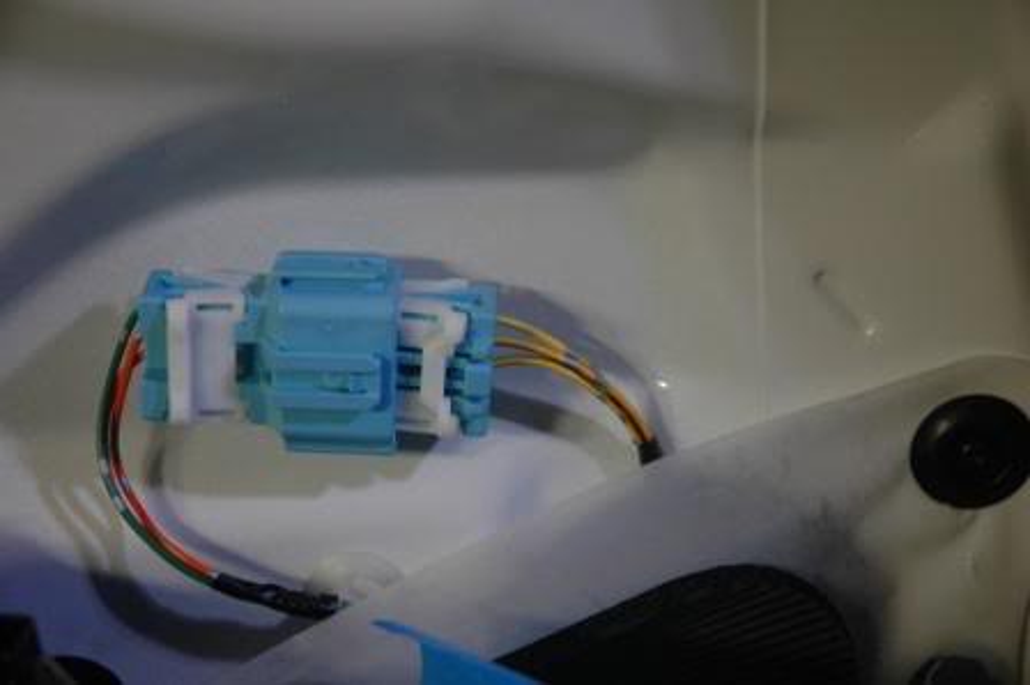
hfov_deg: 19.5
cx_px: 515
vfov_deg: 13.0
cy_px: 342
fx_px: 3002
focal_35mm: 105
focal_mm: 70
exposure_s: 1/30
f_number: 4.5
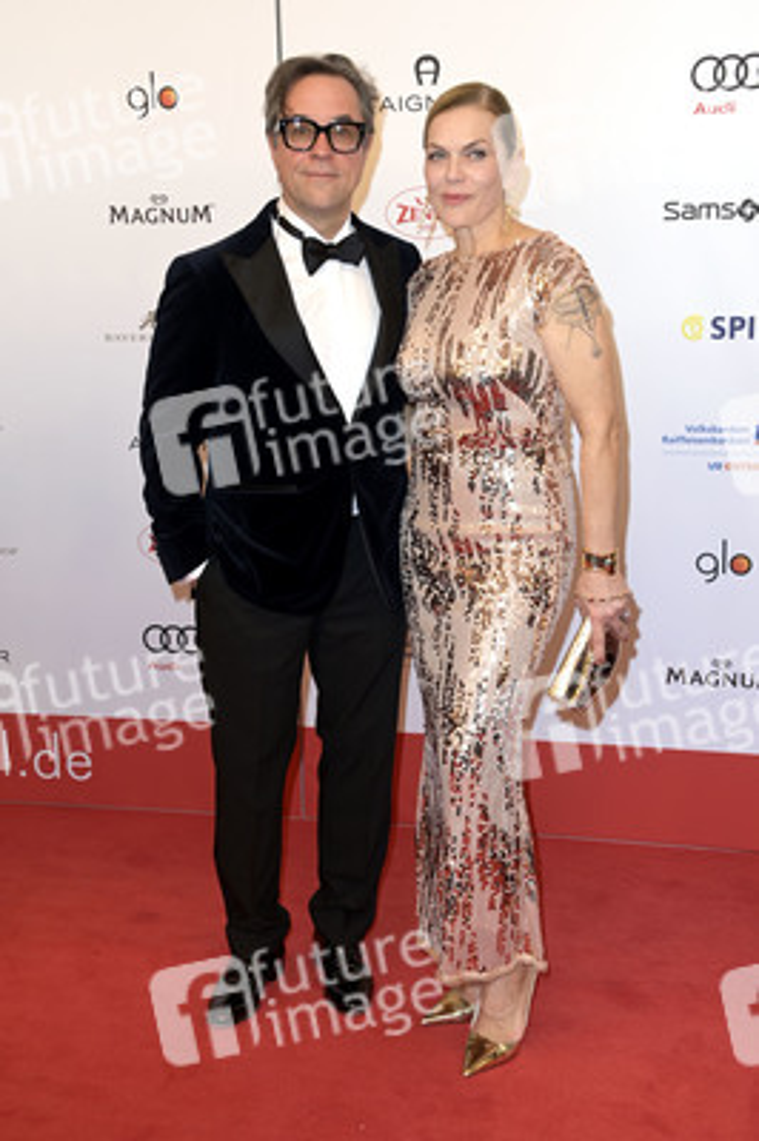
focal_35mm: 52
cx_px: 380
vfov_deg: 38.2
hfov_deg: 25.9
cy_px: 570
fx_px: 1647
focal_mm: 52
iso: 400
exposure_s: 1/250
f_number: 6.3
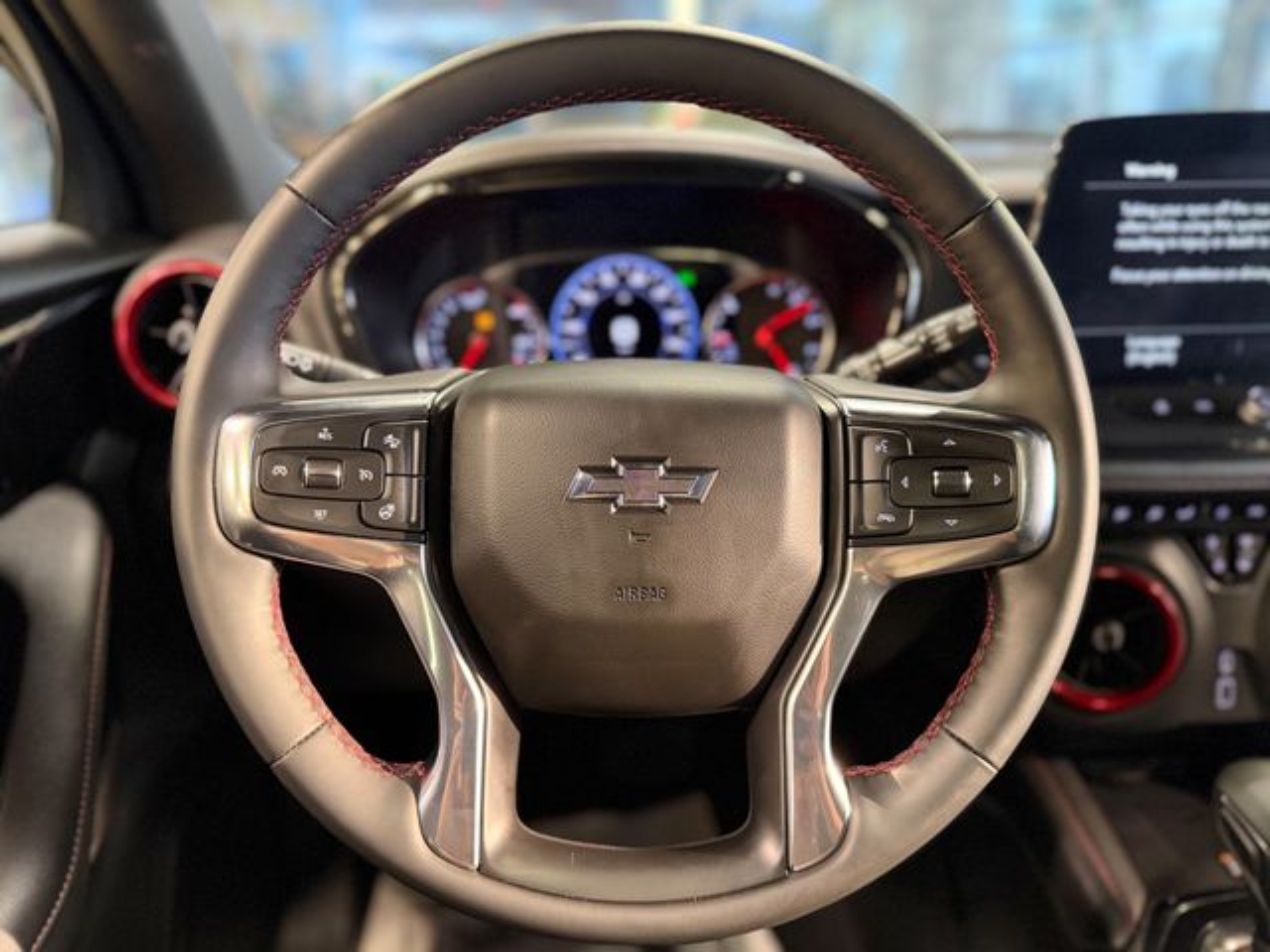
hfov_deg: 71.6
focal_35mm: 24
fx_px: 881
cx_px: 635
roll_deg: +0.7
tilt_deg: -22.9
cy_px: 476
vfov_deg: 56.8
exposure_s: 1/60
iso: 800
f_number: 1.78
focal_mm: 6.76
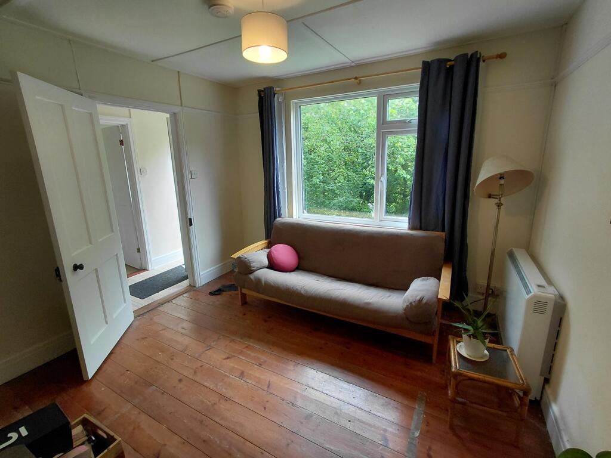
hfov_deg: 94.5
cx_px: 306
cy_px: 229
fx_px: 282
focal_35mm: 16
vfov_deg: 78.1
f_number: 2.2
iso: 50
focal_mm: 1.64
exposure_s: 1/60
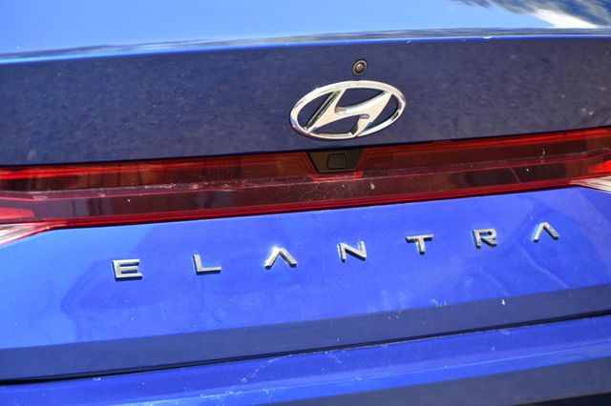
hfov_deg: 14.0
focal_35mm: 147
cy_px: 203
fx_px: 2494
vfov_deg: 9.3
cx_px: 306
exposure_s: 1/250
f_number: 8
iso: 180
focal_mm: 98
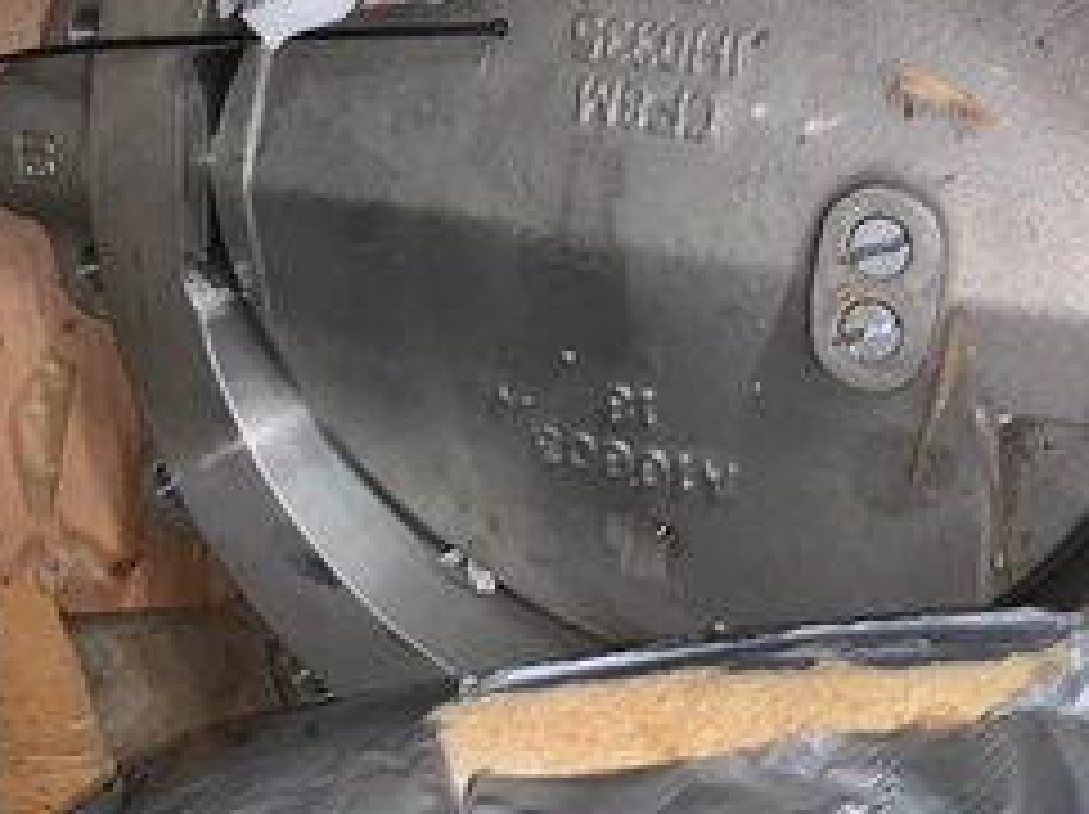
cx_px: 657
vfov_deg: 33.0
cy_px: 229
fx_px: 1351
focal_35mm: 43
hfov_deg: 43.7
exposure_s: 1/4
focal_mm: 4.25
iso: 50
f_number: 1.8
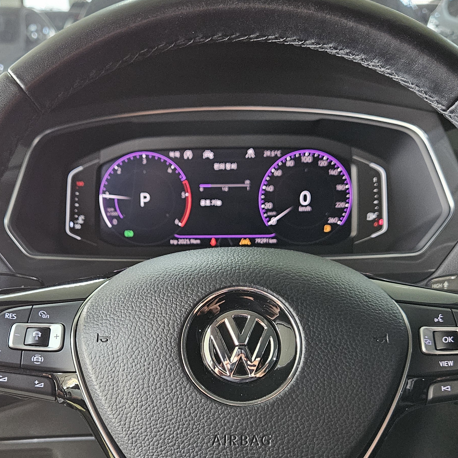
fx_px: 674
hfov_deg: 37.4
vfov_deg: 36.9
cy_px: 329
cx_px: 185
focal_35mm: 45
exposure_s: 1/40
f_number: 1.8
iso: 640
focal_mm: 5.4
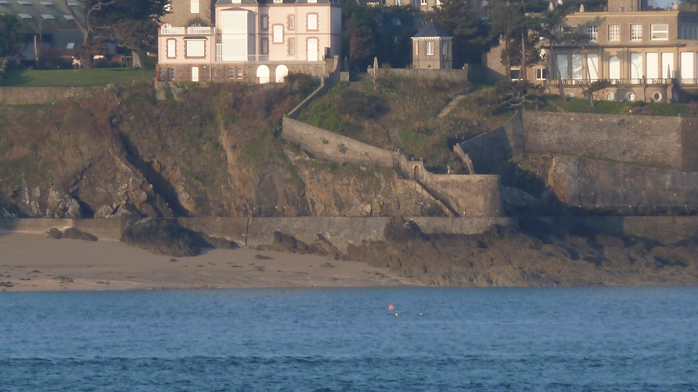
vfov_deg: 2.2
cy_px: 151
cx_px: 368
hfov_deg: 3.9
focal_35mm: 553
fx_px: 10233
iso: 80
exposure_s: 1/200
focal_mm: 49.2
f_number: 4.9
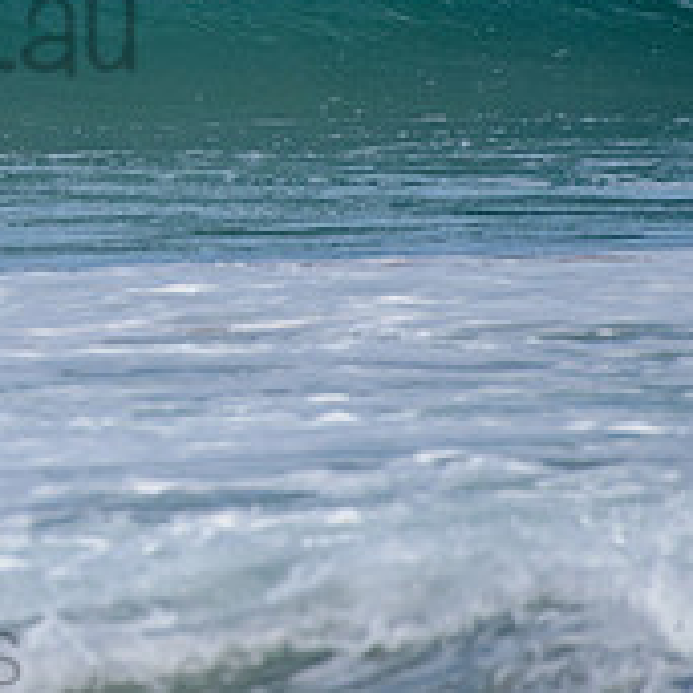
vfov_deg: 1.2
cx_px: -292
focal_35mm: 1442
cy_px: -22
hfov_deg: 1.2
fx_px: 32661
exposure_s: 1/2500
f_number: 6.3
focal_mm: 500
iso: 250
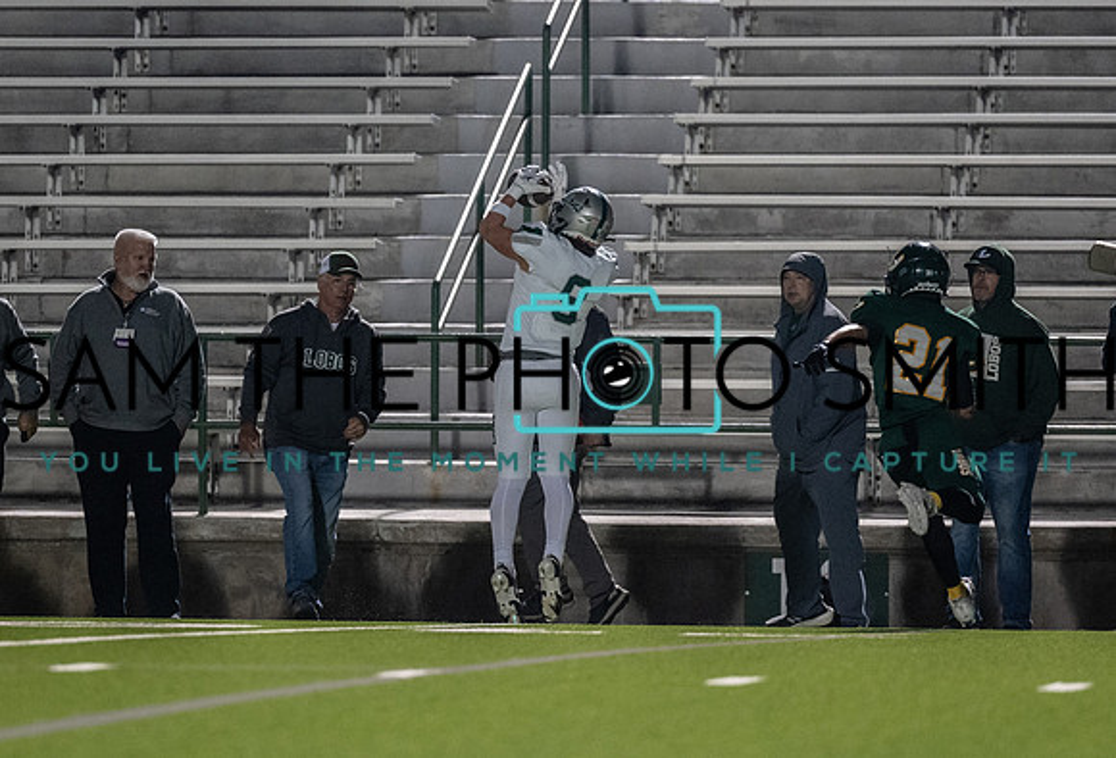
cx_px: 452
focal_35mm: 386
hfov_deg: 5.3
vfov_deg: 3.6
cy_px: 374
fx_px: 12034
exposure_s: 1/1250
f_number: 2.8
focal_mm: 200
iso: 3200
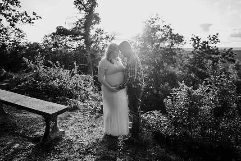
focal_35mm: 26
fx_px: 174
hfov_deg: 69.3
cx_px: 127
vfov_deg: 49.5
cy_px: 74
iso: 160
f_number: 2.5
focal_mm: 24
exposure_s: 1/800
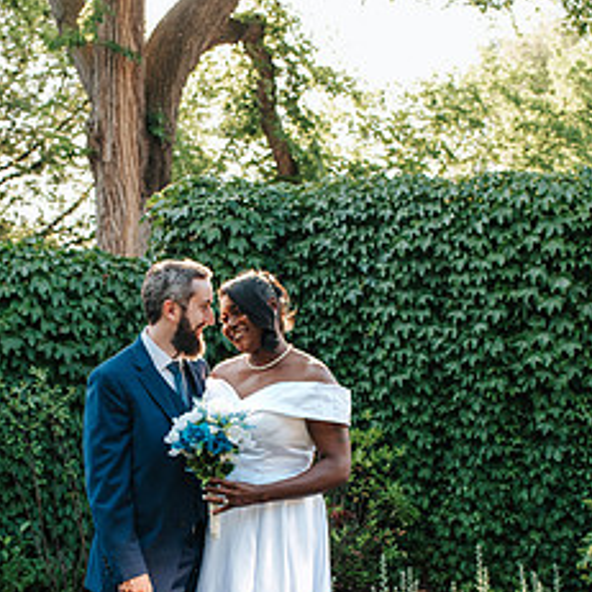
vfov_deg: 29.1
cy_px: 448
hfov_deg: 29.5
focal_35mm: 58
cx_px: 238
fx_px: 1122
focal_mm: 35
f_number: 4
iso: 1000
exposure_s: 1/1000
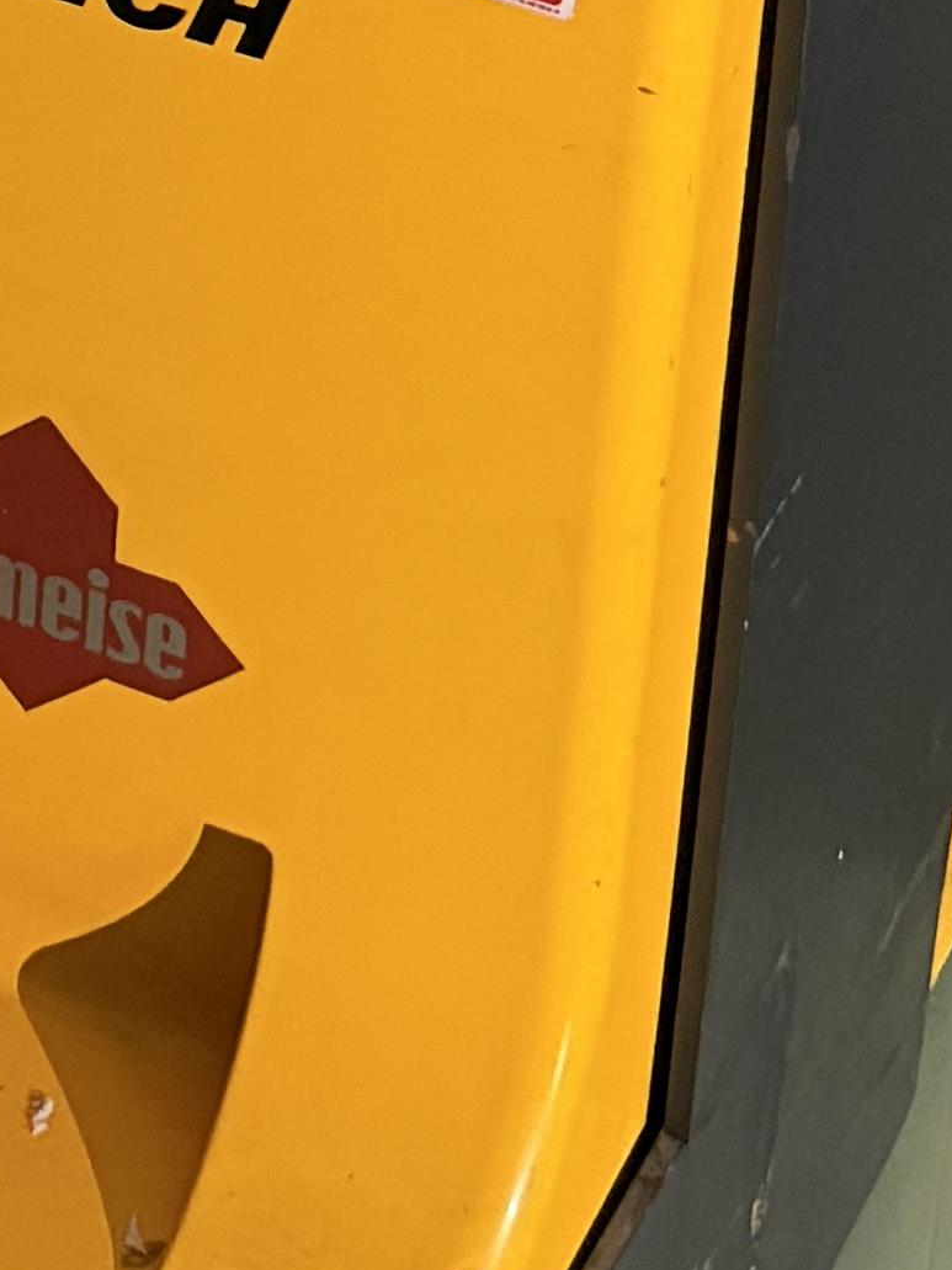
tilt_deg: -25.2
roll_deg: -0.9
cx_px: -288
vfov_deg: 13.2
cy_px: -1127
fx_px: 4878
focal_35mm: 133
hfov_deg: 10.9
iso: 640
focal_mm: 6.76
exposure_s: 1/32
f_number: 1.78
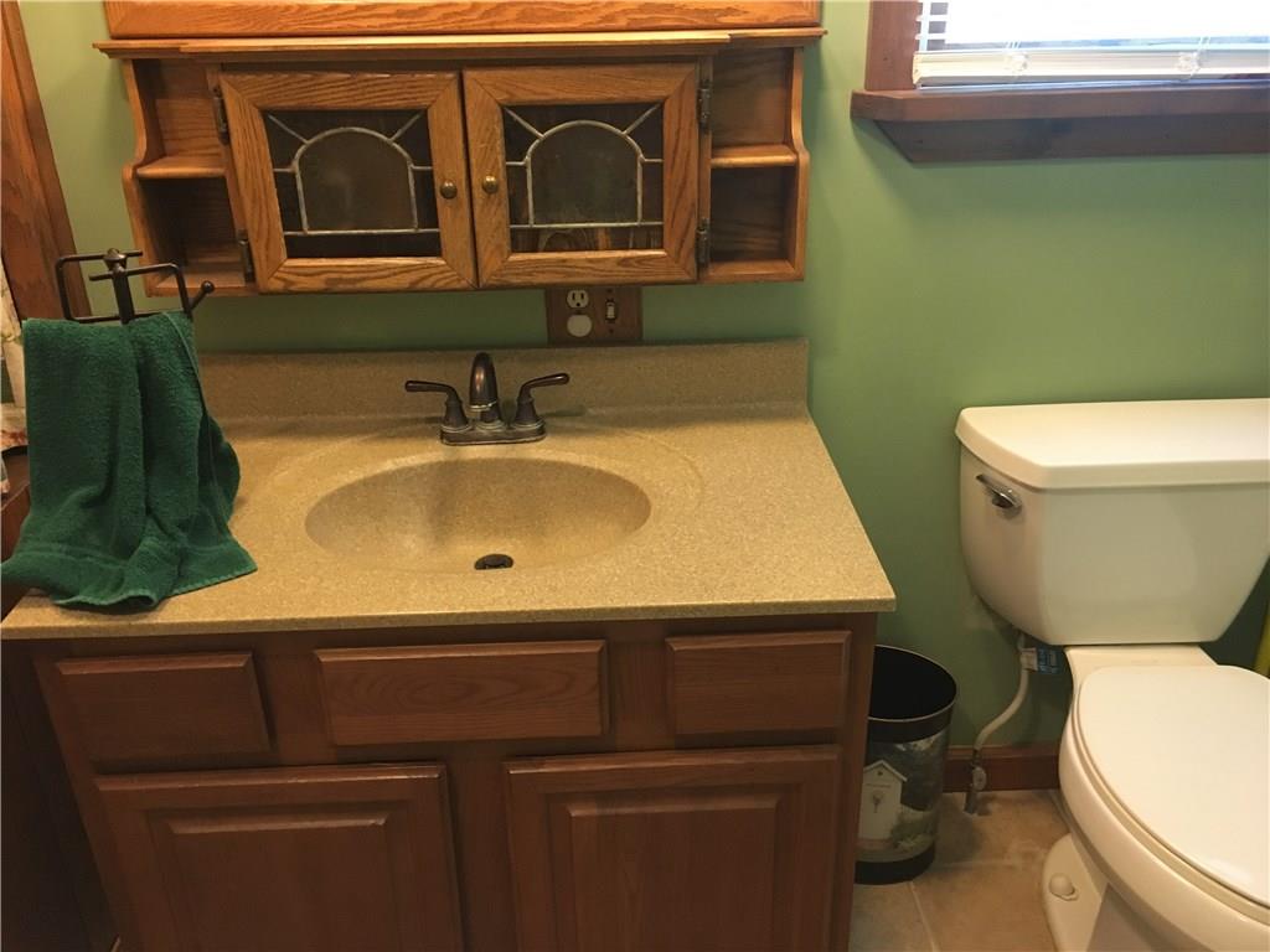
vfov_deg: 48.2
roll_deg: +0.8
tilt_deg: -24.5
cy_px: 476
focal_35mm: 29
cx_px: 635
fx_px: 1064
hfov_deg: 61.7
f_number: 2.2
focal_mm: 4.15
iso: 200
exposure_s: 1/24
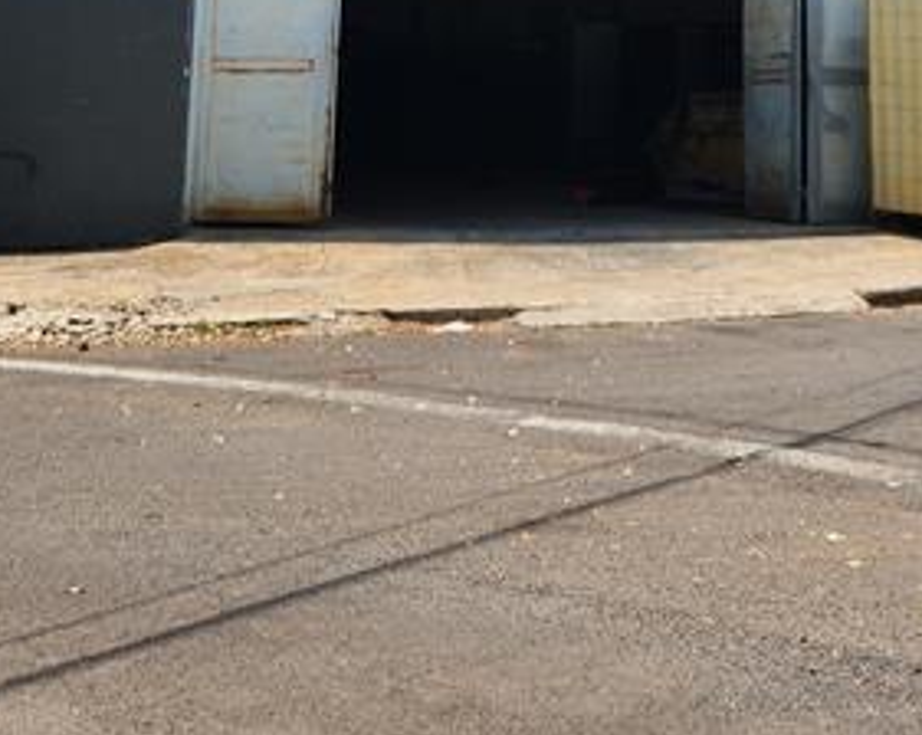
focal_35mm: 64
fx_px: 1744
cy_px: -164
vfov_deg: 21.9
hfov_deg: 29.2
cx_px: 692
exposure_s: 1/1391
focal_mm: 5.4
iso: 20
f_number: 1.8
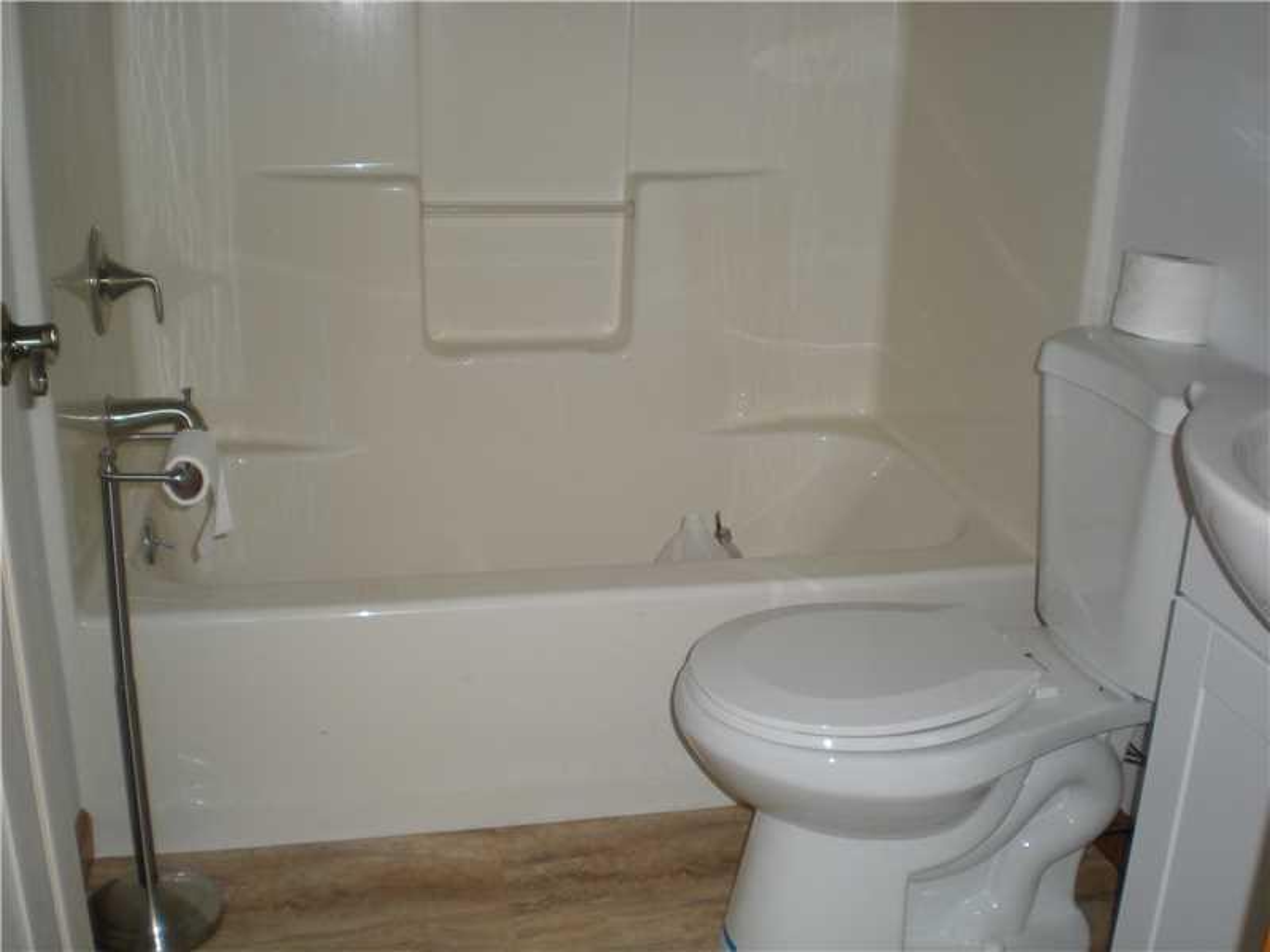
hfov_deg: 49.0
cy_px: 476
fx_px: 1394
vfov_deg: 37.7
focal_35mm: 38
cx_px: 635
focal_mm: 6.3
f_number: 3.1
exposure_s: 1/60
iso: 78
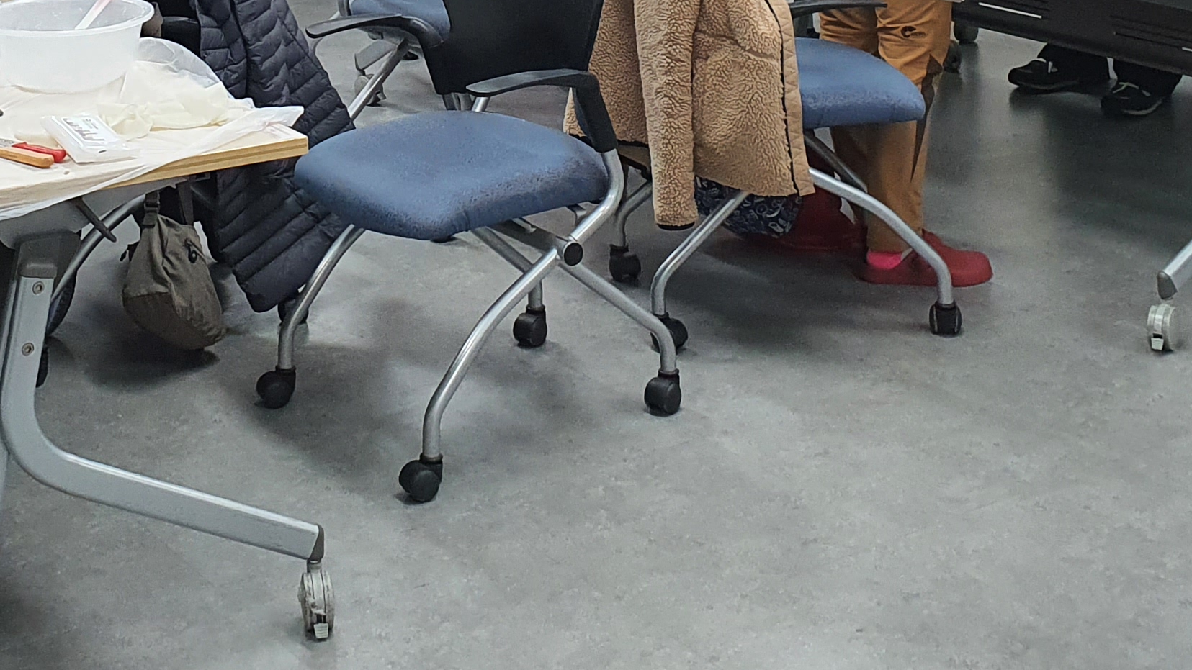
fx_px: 2181
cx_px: 357
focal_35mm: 69
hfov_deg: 30.2
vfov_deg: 16.2
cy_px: -278
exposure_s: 1/120
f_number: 2.4
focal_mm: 4.32
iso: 200
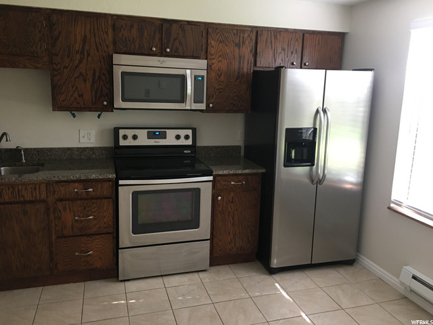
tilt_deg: -10.5
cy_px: 162
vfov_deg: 48.2
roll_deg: -1.7
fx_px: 363
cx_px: 216
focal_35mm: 29
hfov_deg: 61.7
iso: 64
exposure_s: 1/15
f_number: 2.2
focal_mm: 4.15
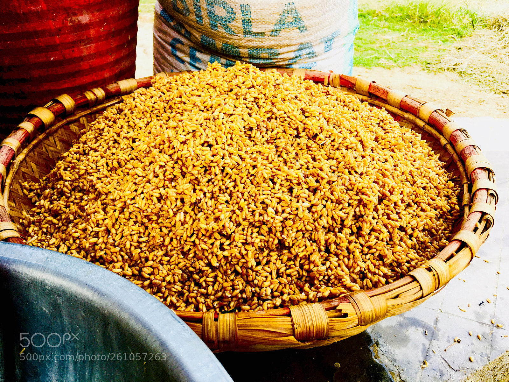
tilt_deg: -32.6
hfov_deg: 61.7
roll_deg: +0.1
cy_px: 191
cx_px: 254
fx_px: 426
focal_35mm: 29
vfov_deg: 48.2
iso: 25
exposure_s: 1/273
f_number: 2.2
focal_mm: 4.15
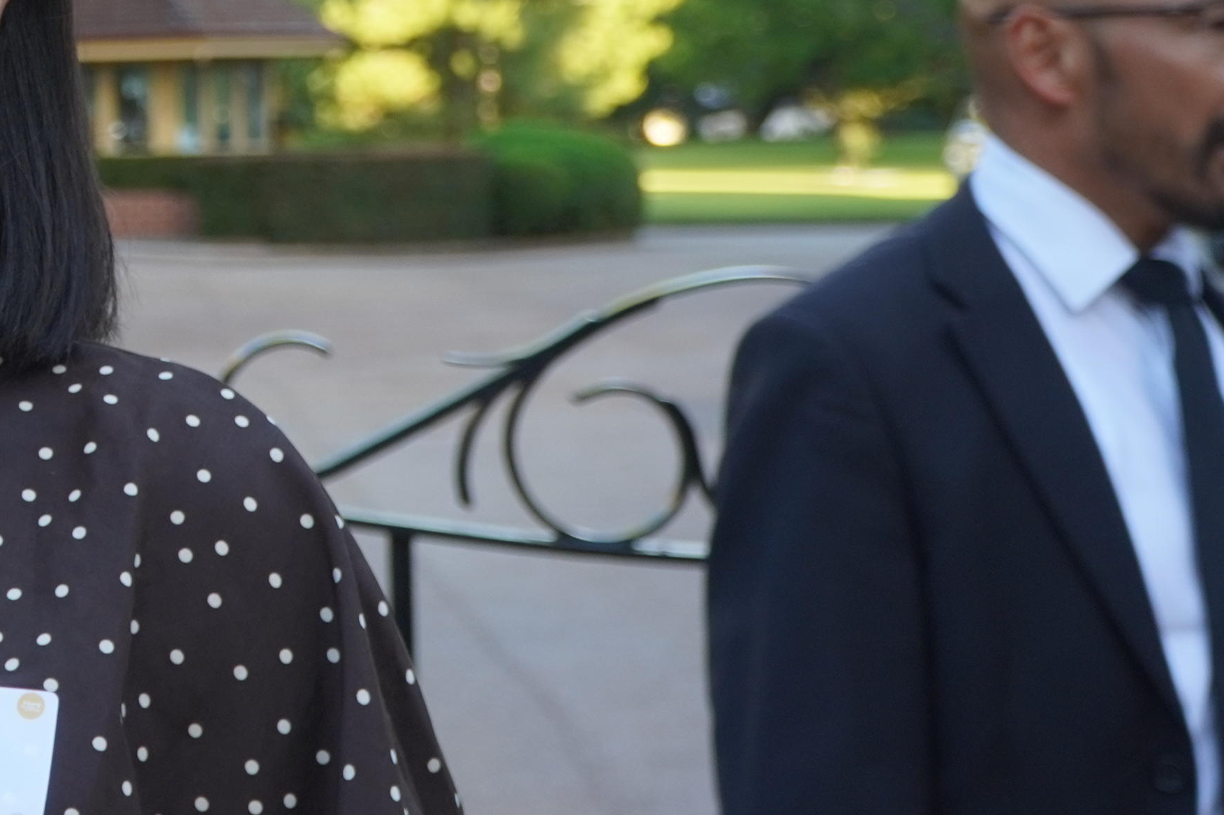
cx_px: -291
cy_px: 118
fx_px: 3346
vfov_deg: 13.8
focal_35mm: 98
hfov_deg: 19.4
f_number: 4
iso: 200
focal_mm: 23
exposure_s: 1/160
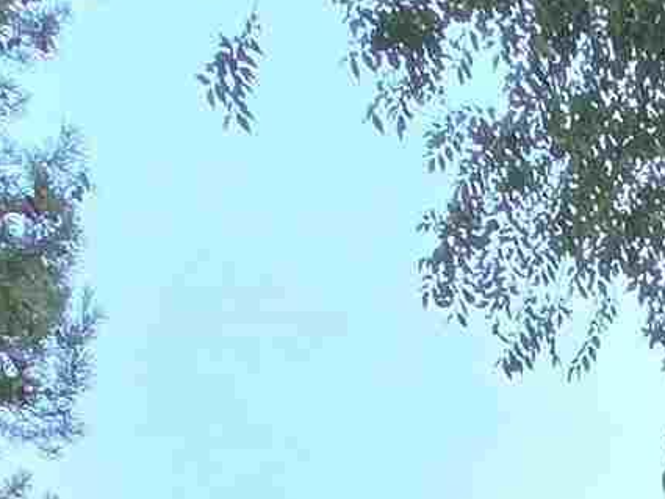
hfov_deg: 17.3
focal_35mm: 94
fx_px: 1806
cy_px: 1663
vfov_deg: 9.8
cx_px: 1174
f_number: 2.2
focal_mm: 2.2
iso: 50
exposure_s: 1/120
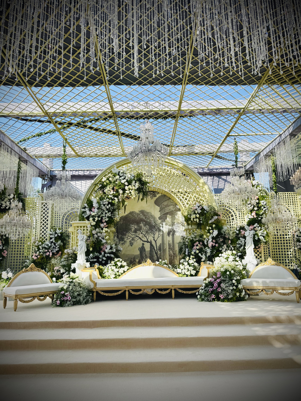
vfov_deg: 71.6
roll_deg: +1.7
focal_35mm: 24
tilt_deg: +10.9
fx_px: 278
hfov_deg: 56.8
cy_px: 200
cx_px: 150
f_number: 1.78
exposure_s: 1/1818
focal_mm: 6.76
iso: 80
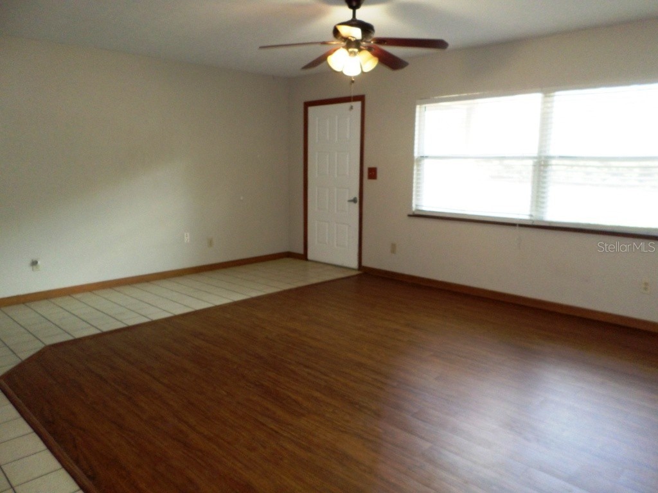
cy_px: 246
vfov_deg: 54.9
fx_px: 475
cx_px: 329
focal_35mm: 25
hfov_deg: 69.4
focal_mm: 4.5
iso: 160
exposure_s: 1/30
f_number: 2.5
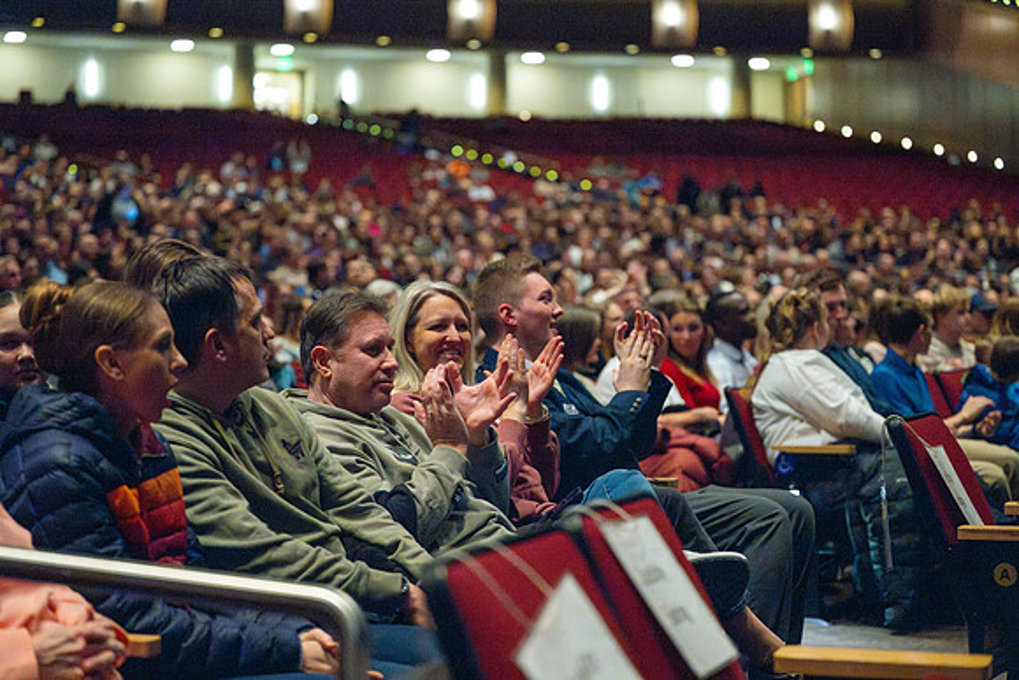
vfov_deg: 18.9
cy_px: 340
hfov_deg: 28.1
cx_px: 510
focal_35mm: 72
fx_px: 2038
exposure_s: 1/320
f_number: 2.8
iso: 8000
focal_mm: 72
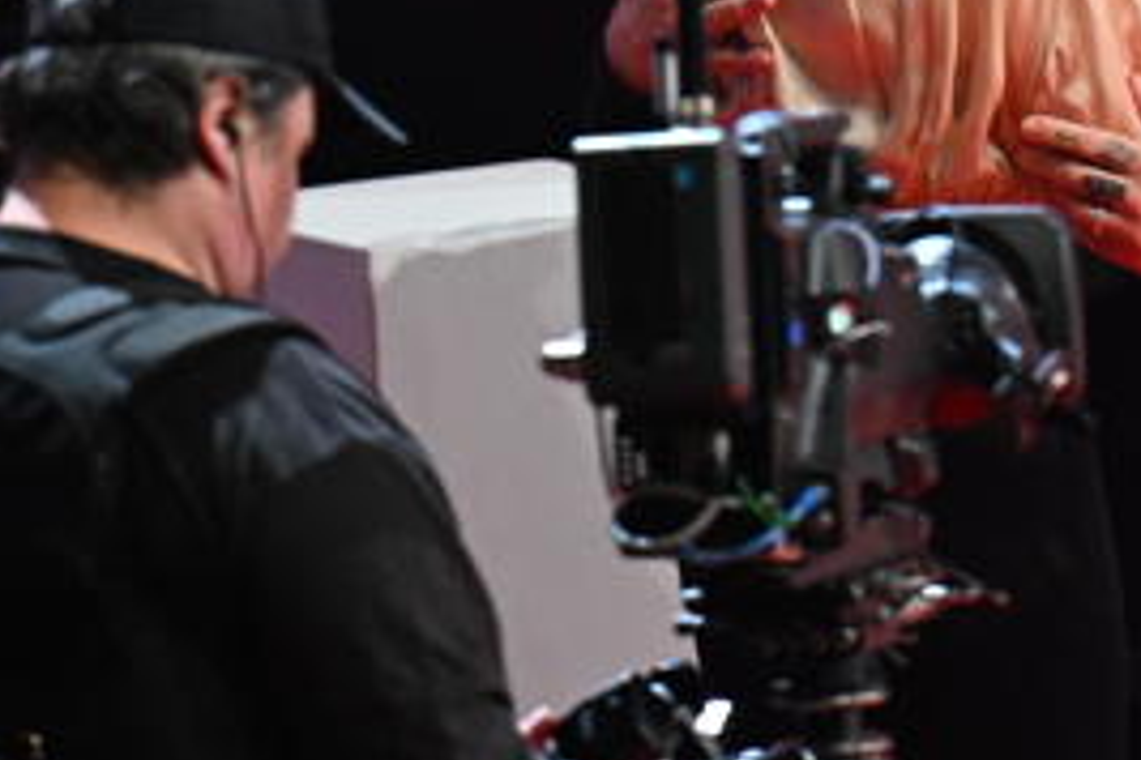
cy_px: -68
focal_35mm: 774
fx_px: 24530
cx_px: 1265
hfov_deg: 2.7
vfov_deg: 1.8
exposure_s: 1/160
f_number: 2.8
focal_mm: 200
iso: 1600
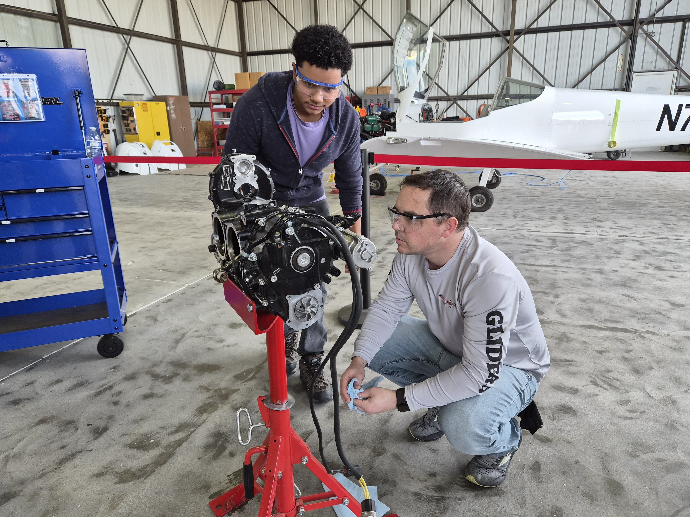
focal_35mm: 23
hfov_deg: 73.9
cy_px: 258
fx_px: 458
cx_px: 345
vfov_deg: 58.9
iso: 50
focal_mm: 5.4
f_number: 1.8
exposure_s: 1/180
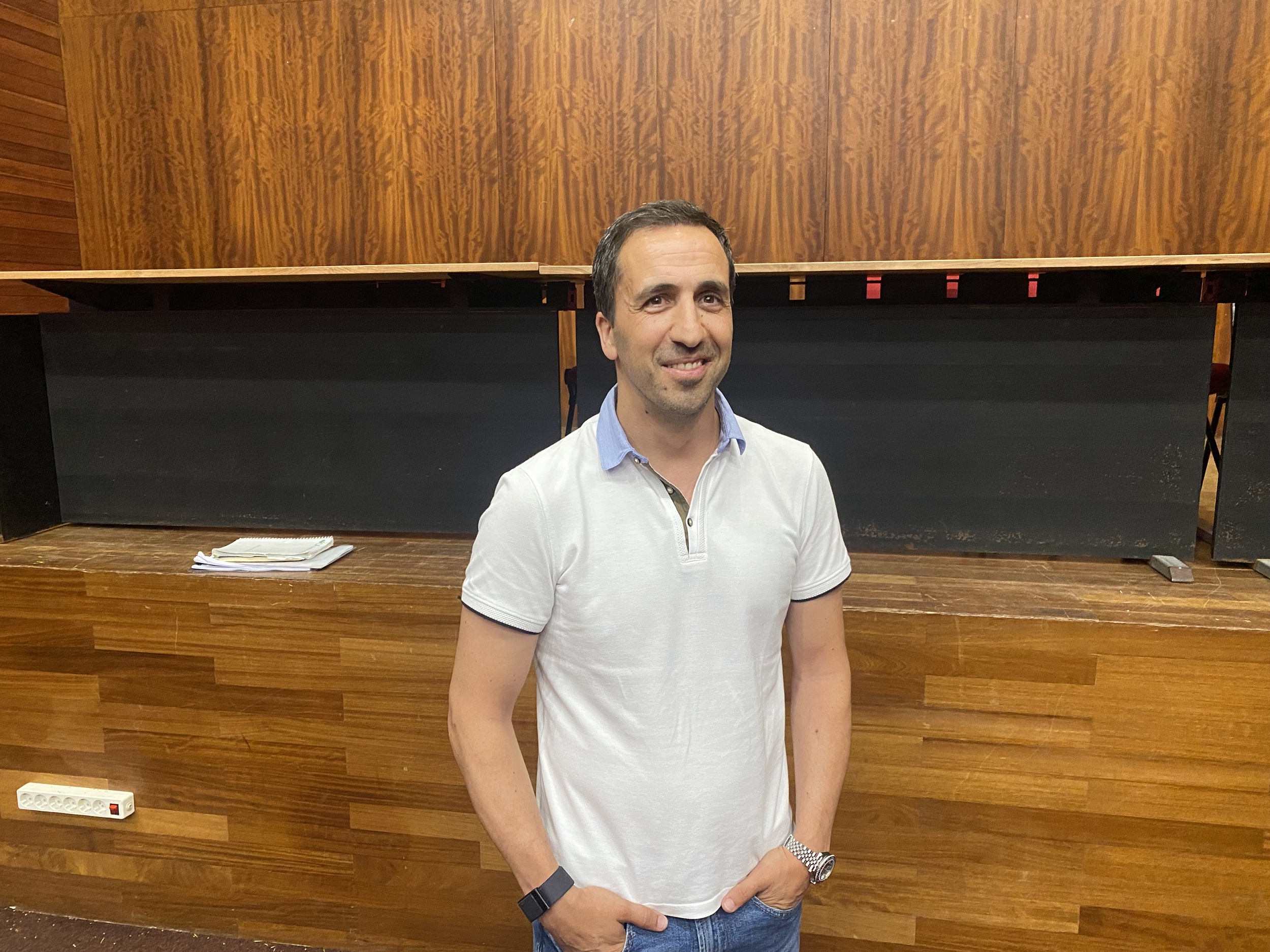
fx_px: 954
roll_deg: +0.4
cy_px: 476
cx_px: 635
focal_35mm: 26
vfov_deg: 53.1
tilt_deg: -9.4
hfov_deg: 67.3
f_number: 1.8
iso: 400
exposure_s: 1/50
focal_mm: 4.25
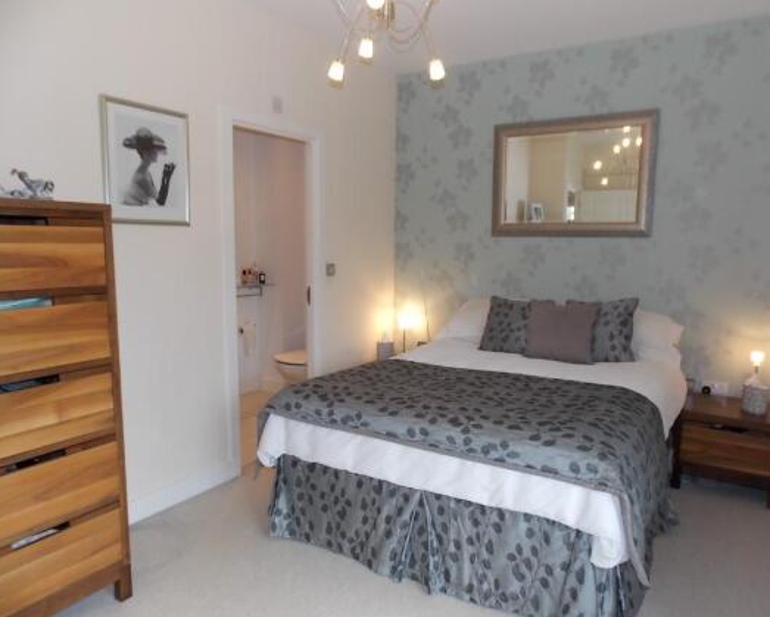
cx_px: 403
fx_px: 570
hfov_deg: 68.0
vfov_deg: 56.8
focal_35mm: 25
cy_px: 317
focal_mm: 4
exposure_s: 1/30
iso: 125
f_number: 3.1
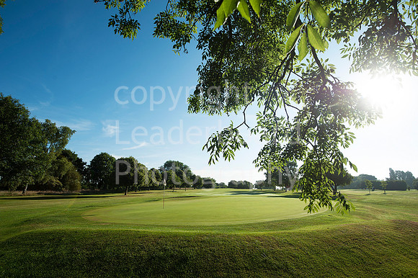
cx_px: 209
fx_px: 209
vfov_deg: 67.3
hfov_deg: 90.0
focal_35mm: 18
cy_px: 139
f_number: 7.1
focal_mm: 18
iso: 200
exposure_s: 1/800
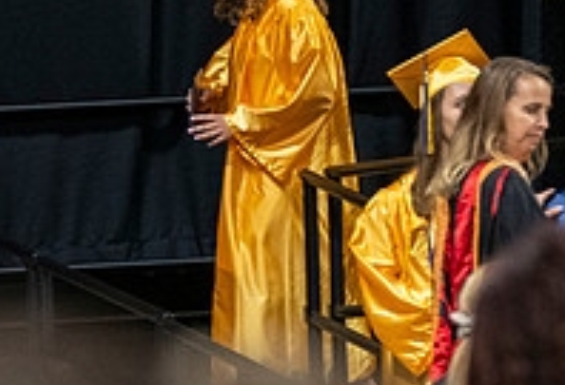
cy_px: 84
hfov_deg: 2.5
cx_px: 239
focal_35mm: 829
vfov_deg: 1.7
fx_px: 13101
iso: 2000
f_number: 4
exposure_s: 1/200
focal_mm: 190
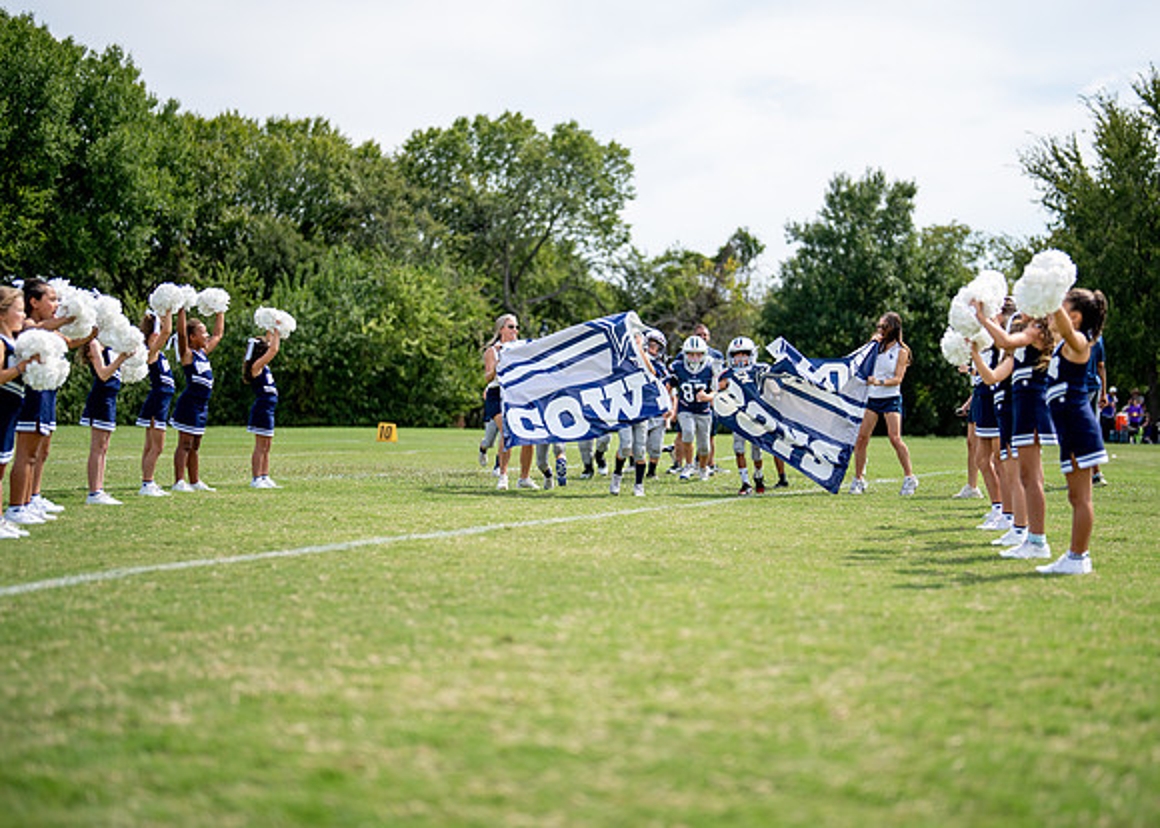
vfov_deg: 24.2
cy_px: 402
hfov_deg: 33.4
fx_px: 1930
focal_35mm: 59
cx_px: 627
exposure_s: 1/6400
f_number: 1.2
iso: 100
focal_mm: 50
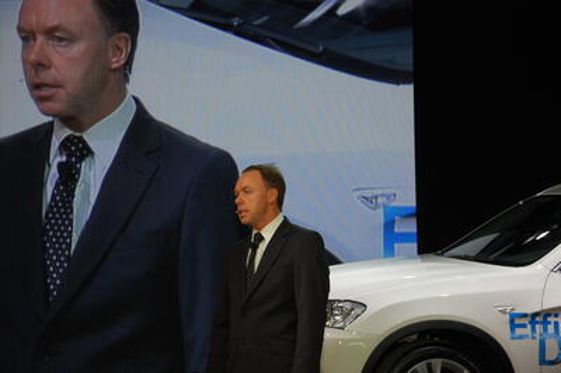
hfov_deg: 20.6
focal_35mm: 99
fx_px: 1541
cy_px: 186
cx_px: 280
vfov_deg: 13.8
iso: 200
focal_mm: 66
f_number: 5.6
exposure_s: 1/125
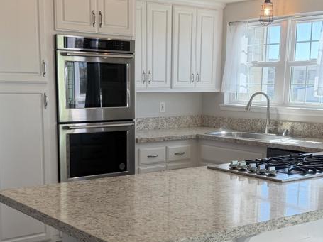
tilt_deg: -9.6
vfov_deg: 26.8
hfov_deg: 35.6
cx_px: 158
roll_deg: +0.0
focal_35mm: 54
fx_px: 504
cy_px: 169
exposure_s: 1/319
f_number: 1.78
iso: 80
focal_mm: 6.76
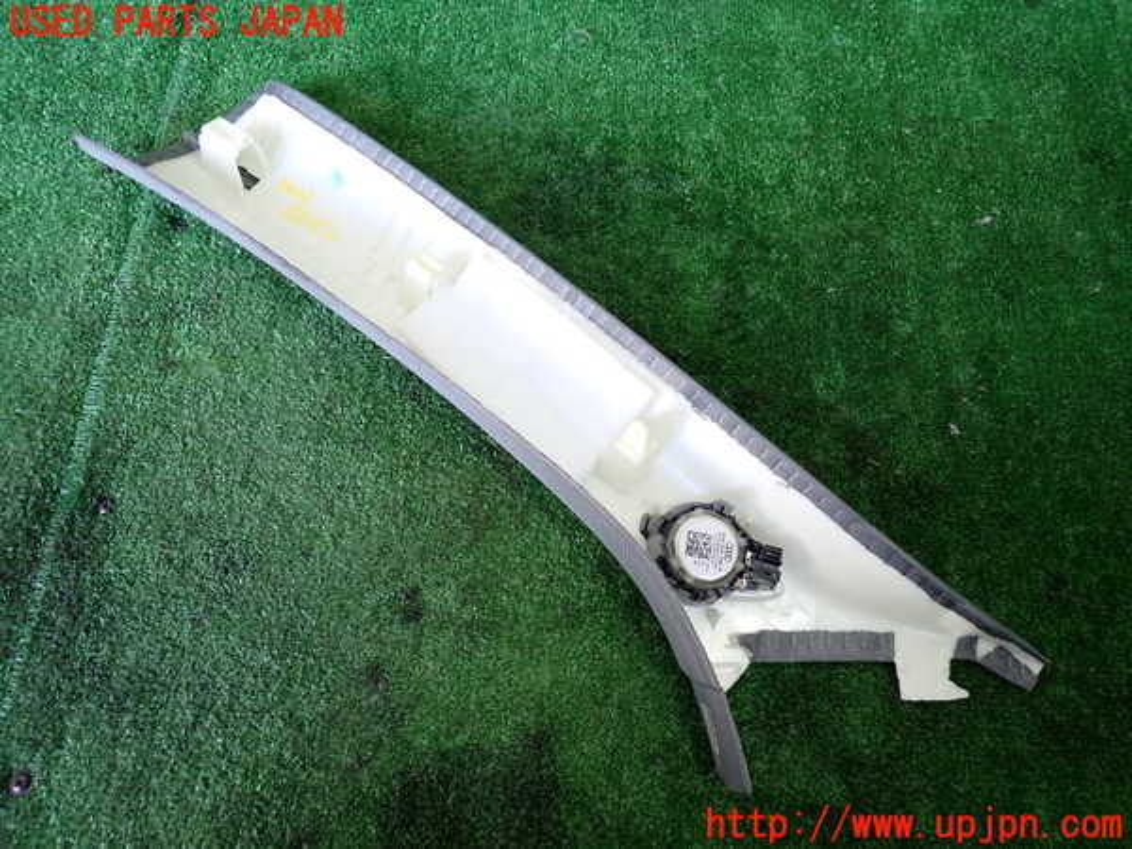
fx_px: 818
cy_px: 424
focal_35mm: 25
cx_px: 566
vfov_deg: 54.9
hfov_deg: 69.4
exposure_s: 1/50
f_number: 2
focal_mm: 4.5
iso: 200
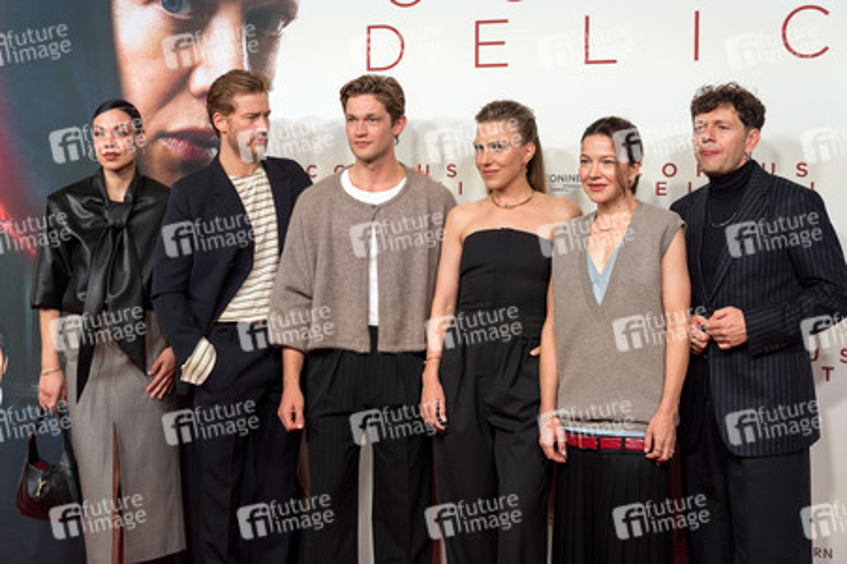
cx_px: 424
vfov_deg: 29.8
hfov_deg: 43.6
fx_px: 1058
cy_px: 282
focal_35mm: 45
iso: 320
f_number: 3.2
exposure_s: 1/250
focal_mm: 45
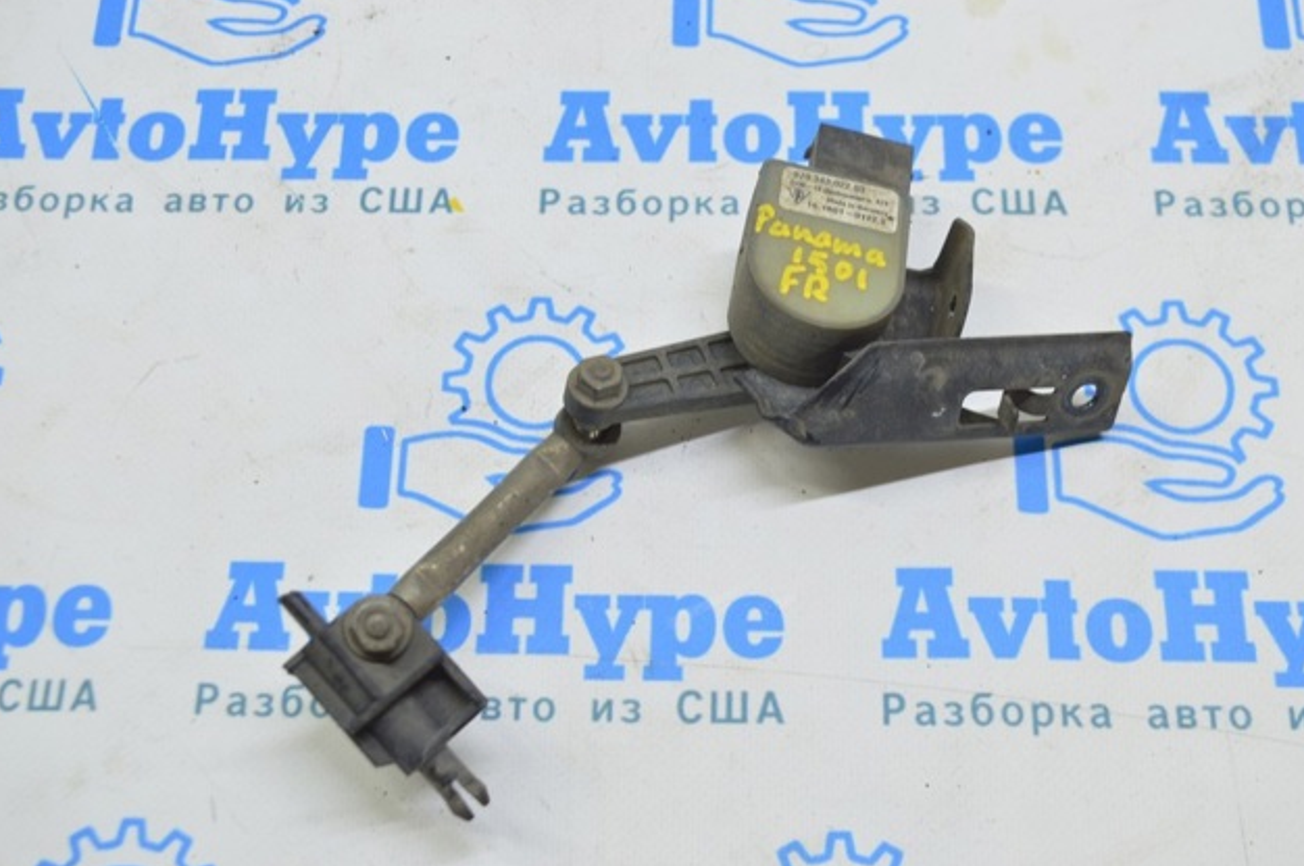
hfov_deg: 41.5
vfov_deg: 28.3
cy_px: 428
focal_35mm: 48
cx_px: 656
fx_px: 1719
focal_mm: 31
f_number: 5.6
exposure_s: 1/20
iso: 400
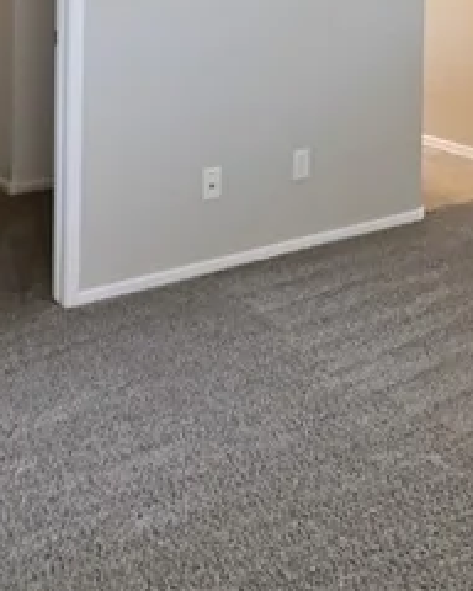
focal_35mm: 56
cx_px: 535
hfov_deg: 25.0
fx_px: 980
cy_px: -48
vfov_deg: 30.3
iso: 6400
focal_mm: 14
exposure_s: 1/60
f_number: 16
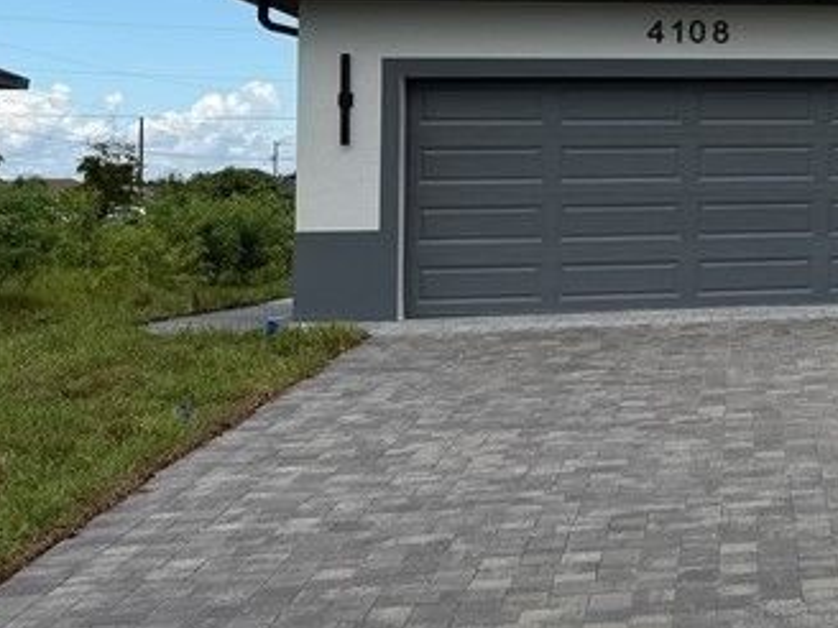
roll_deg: +1.6
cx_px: 1196
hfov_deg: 22.2
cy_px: 64
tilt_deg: +4.4
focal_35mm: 75
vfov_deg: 19.3
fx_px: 1816
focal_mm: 6.76
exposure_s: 1/4405
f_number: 1.78
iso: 80
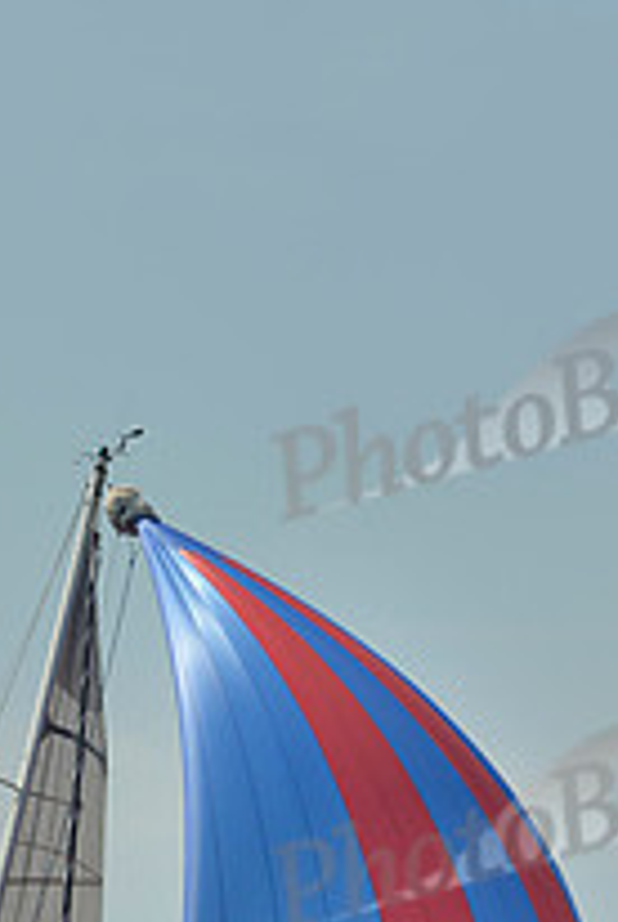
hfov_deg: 5.8
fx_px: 6133
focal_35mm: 239
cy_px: 1114
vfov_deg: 8.5
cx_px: 43
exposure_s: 1/1250
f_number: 8
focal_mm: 85
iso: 200
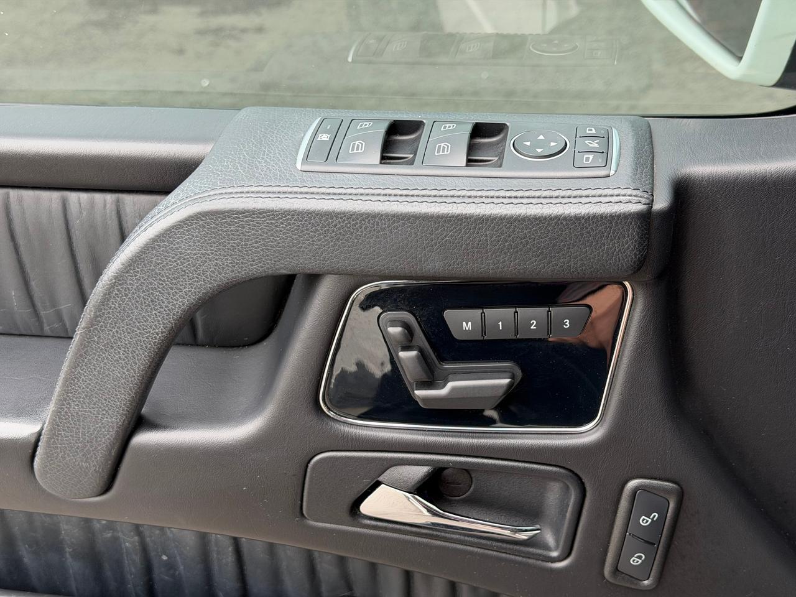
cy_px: 298
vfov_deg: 30.3
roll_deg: +3.1
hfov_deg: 39.7
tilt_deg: -31.0
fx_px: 1104
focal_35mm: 48
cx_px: 398
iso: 64
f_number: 1.78
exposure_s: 1/121
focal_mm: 6.76
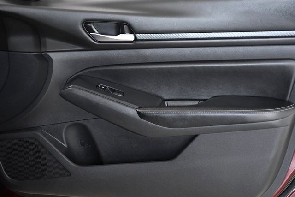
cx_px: 148
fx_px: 639
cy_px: 98
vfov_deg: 17.5
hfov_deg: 26.0
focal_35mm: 78
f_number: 4.8
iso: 2500
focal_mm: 52
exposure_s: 1/250
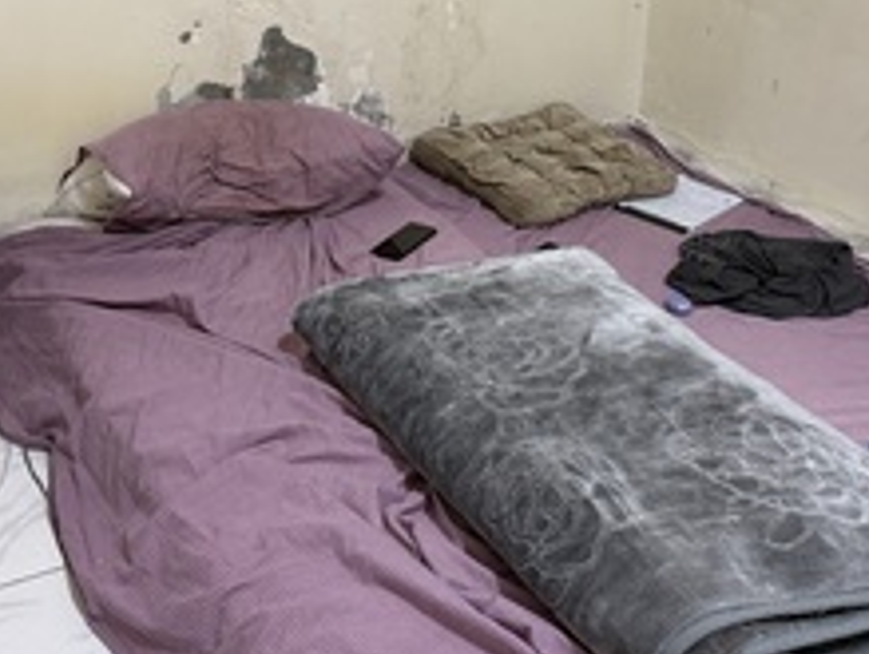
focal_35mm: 50
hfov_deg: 38.1
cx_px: 486
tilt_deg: -19.7
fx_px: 1257
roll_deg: -5.2
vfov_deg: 28.3
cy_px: 93
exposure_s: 1/60
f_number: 1.78
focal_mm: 6.76
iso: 320
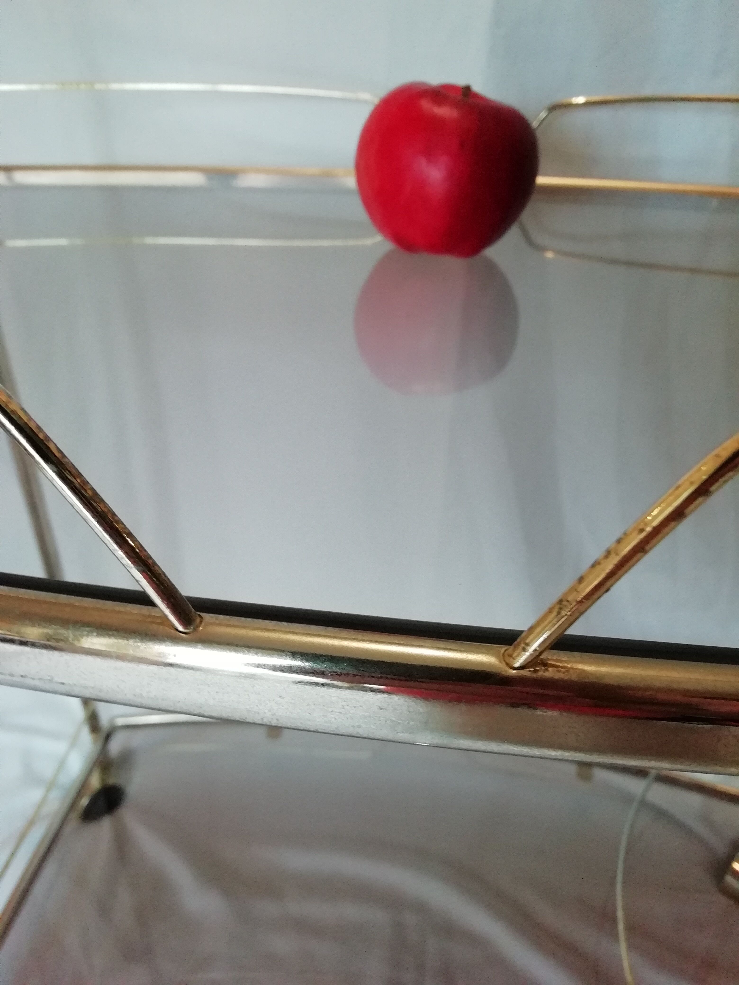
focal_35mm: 26
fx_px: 740
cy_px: 492
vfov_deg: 67.3
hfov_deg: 53.1
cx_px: 370
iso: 200
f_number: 2.2
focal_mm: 3.46
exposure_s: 1/33.3
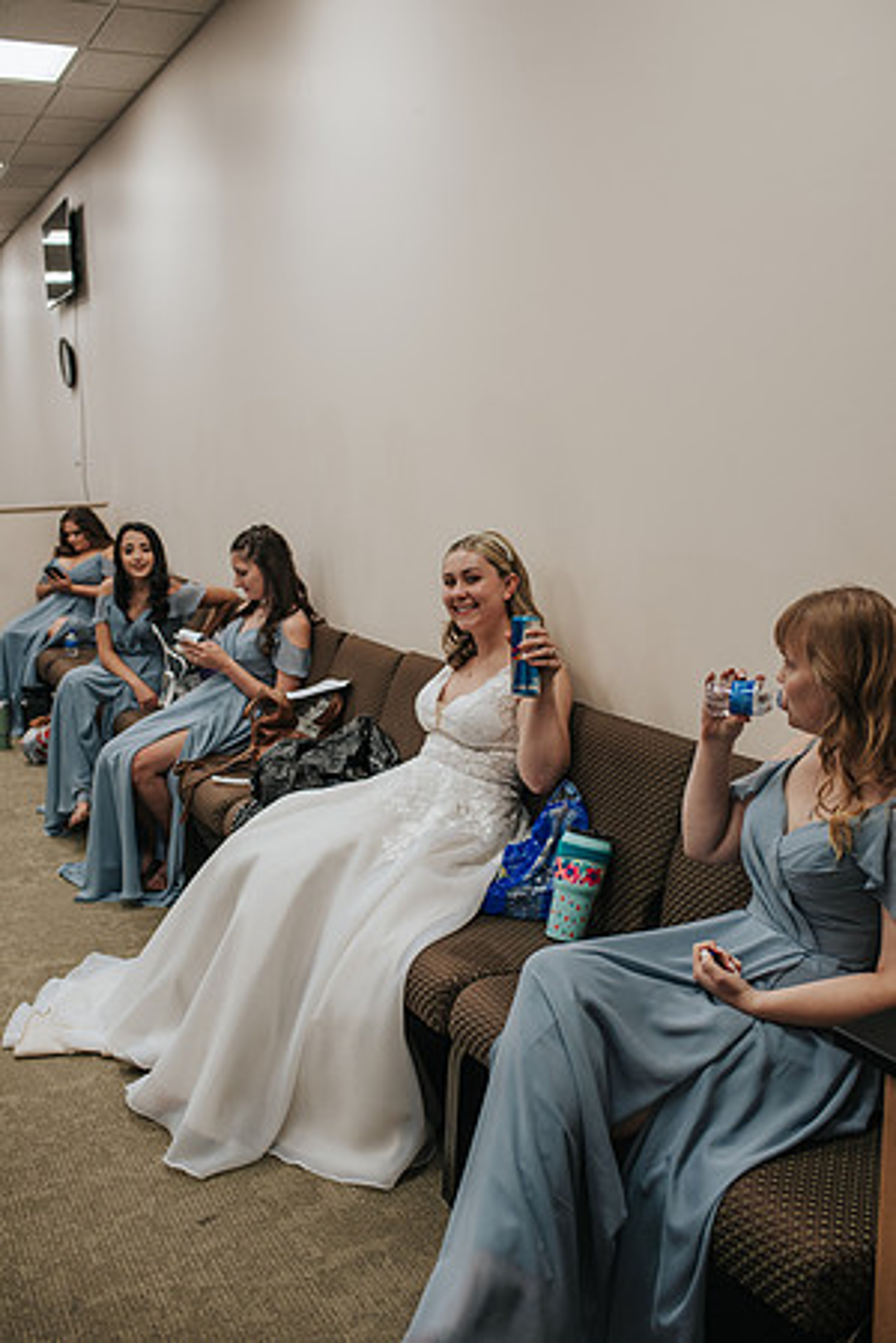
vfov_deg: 54.4
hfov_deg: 37.9
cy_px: 672
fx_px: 1307
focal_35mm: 35
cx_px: 448
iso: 560
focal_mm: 35
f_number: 3.5
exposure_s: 1/125
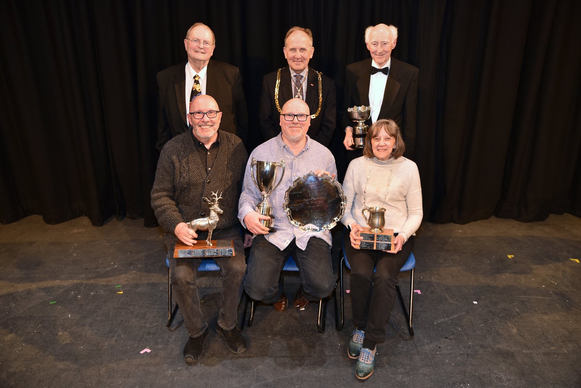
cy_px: 194
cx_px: 290
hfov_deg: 63.6
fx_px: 468
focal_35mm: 29
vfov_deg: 45.0
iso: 450
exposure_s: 1/200
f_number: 2.8
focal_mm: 29
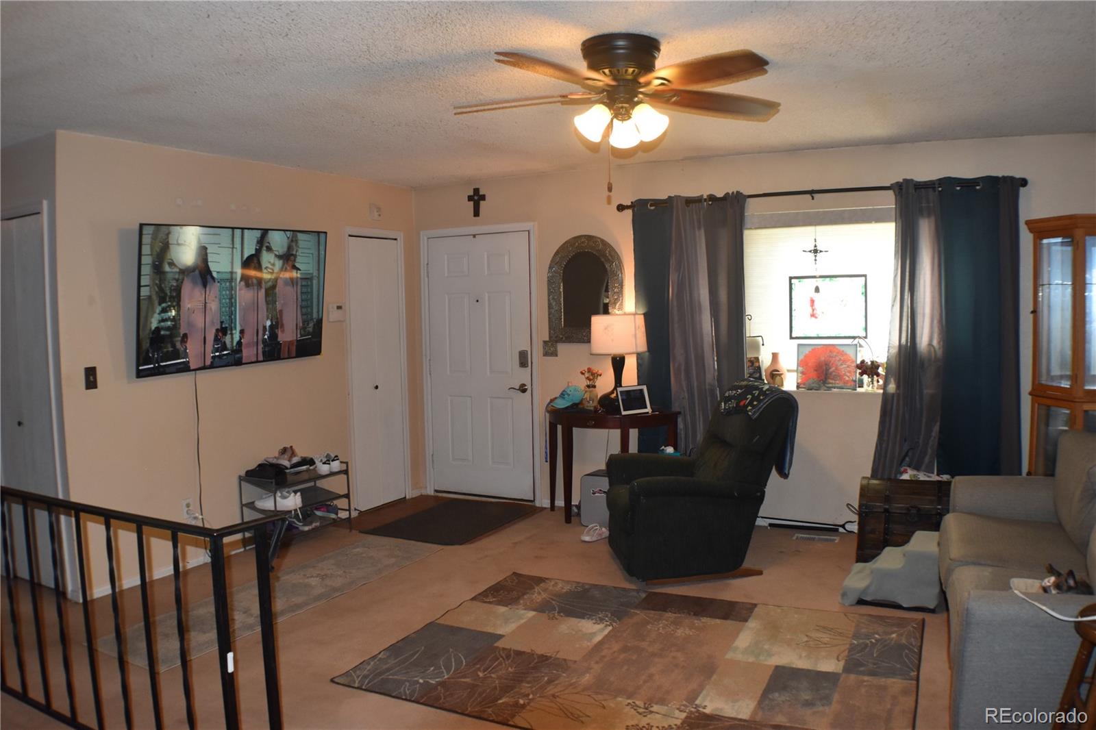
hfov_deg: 53.1
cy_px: 365
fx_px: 1096
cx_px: 548
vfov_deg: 36.9
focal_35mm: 36
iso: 800
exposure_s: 1/100
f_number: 5
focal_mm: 24
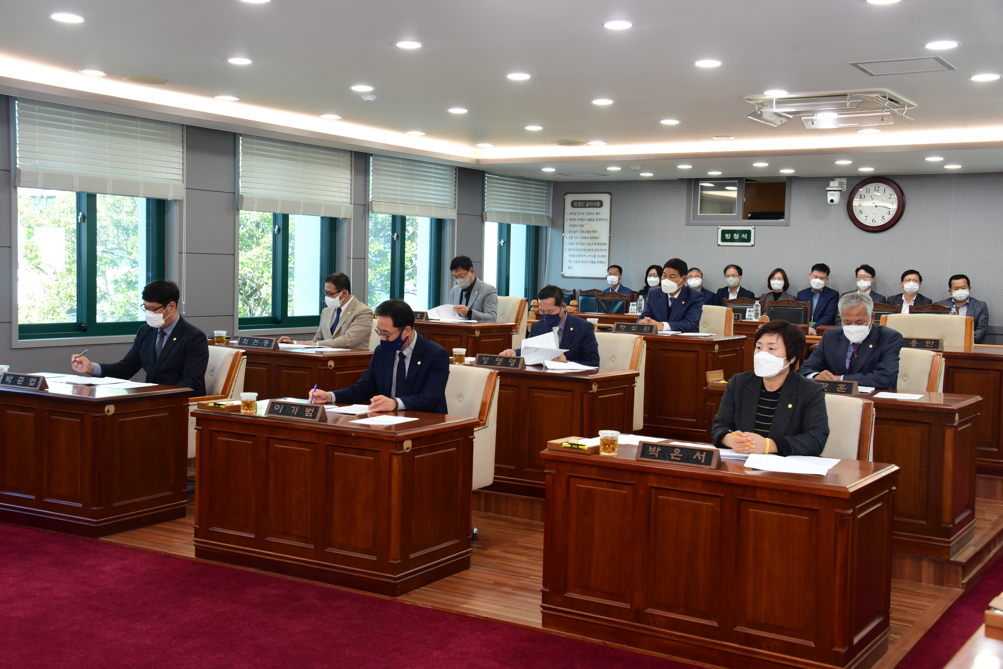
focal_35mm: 44
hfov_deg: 44.5
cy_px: 334
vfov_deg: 30.5
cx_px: 502
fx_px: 1226
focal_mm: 44
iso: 1600
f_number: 8
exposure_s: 1/80
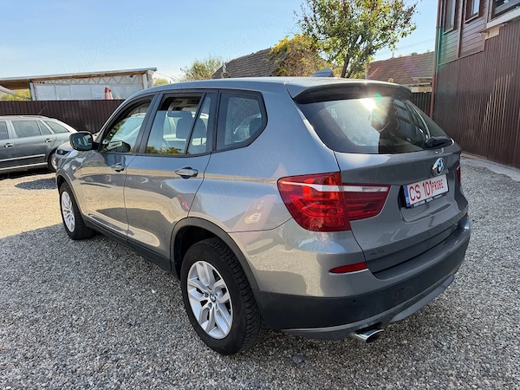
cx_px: 260
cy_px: 195
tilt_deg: -13.3
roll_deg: +2.3
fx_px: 361
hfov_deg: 71.6
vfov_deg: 56.8
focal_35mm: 24
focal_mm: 6.76
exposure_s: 1/1018
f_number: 1.78
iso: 100
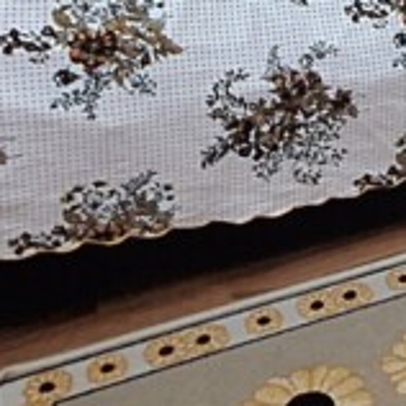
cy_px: -159
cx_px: 655
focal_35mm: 87
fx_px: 1154
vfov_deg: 18.2
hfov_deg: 17.4
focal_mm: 1.74
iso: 320
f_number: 2.2
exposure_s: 1/25
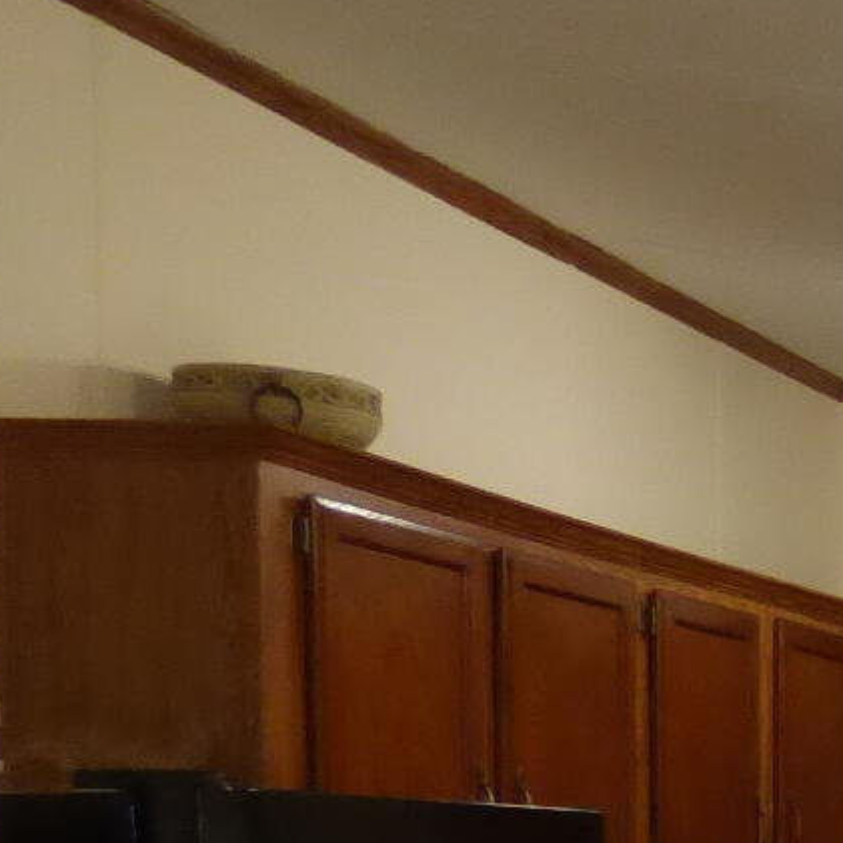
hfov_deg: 15.8
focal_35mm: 86
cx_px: 1700
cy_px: 1075
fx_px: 2369
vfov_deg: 18.8
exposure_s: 1/125
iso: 500
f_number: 2.8
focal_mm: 3.58
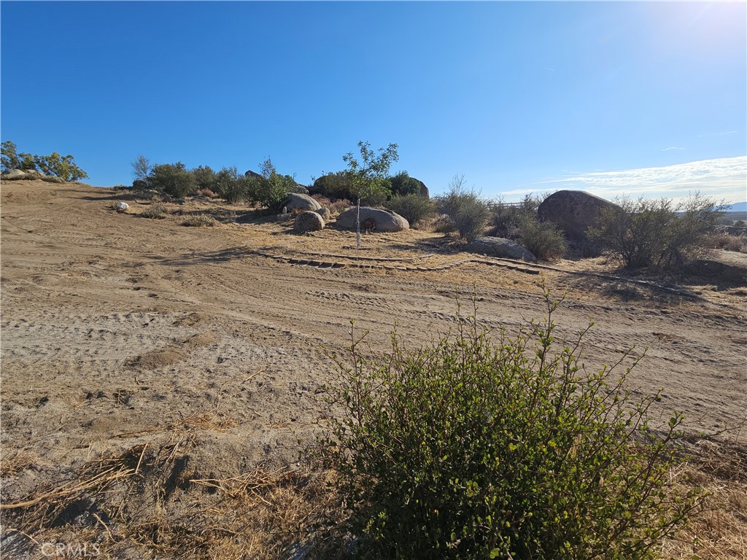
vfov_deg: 89.9
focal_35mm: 13
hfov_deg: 106.2
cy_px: 280
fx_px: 281
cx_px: 374
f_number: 2.2
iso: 50
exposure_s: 1/3318
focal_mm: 2.2
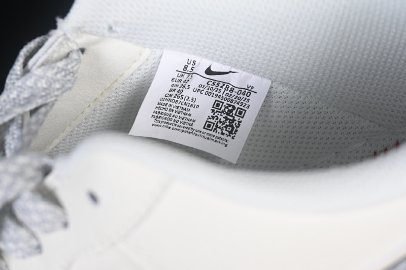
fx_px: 846
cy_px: 135
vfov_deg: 18.2
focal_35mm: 75
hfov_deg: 27.0
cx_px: 203
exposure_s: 1/80
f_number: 7.1
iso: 160
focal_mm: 50
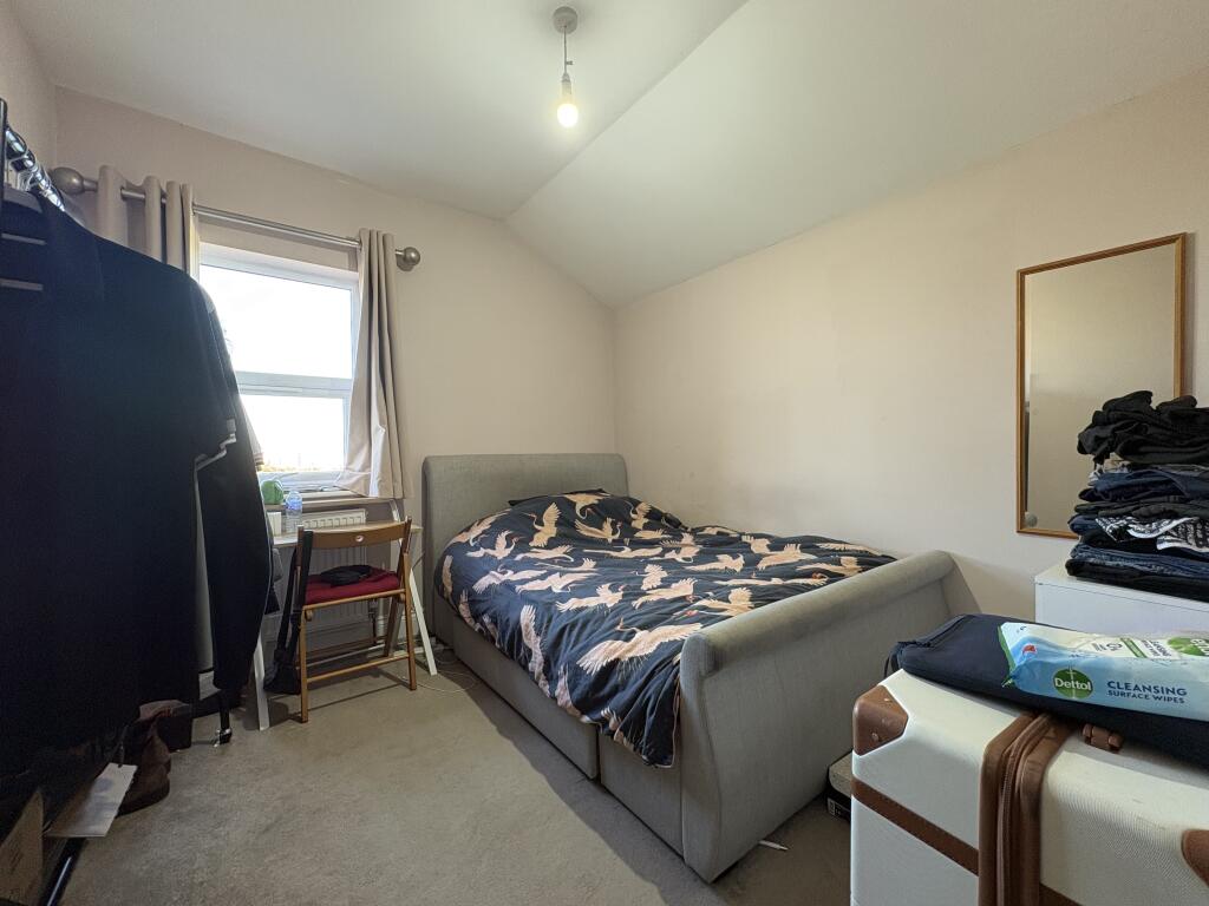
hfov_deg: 102.1
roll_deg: +0.9
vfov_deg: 85.7
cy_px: 453
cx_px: 604
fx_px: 489
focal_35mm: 14
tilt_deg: -0.6
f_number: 2.2
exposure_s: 1/50
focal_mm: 2.22
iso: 160
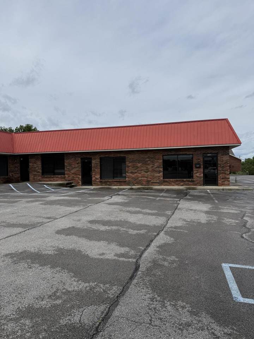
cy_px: 170
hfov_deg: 56.8
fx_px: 235
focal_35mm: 24
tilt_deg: +0.4
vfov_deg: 71.6
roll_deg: +1.5
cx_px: 127
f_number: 1.78
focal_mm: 6.76
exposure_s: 1/9091
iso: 80
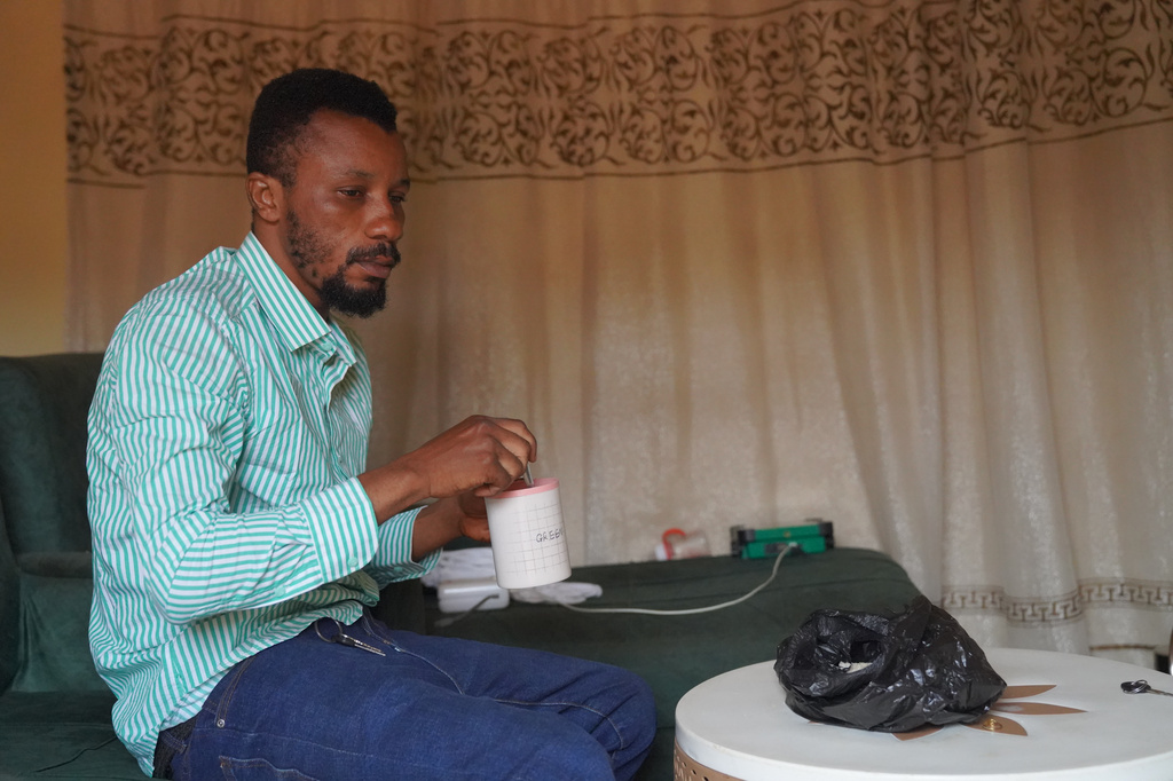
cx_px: 586
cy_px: 390
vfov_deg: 28.1
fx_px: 1563
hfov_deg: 41.1
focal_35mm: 48
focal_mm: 48
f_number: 2.8
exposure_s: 1/250
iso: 10000
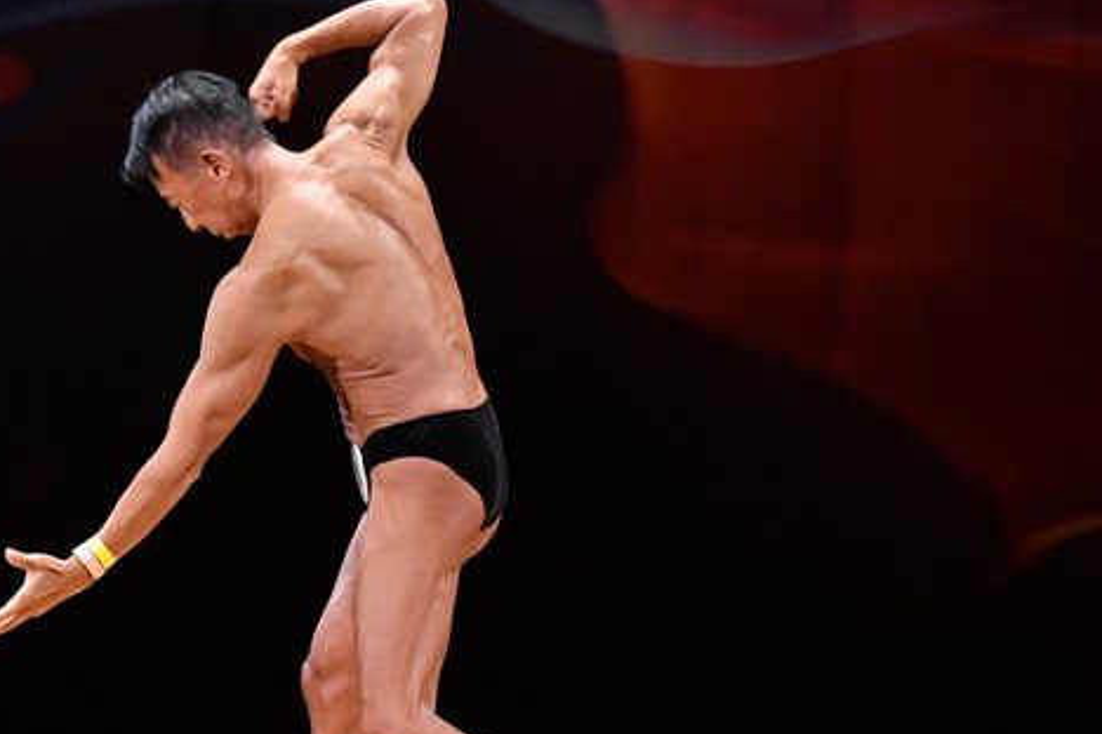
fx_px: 12917
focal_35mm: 422
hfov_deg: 4.9
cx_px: 338
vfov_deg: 3.3
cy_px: 449
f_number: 5.6
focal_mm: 170
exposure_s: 1/400
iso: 4000
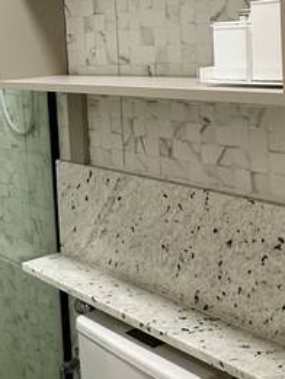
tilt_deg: -3.2
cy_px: 90
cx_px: 74
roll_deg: +2.7
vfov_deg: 32.5
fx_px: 636
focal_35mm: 58
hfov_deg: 25.0
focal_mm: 2.22
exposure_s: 1/60
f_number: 2.2
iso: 200
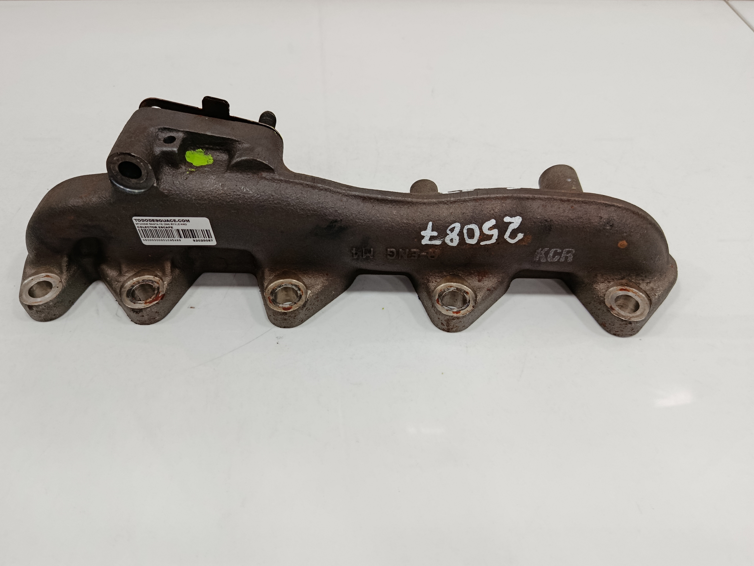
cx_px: 367
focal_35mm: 25
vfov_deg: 54.9
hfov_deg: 69.4
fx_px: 545
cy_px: 292
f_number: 1.7
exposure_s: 1/100
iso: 919
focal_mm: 5.24
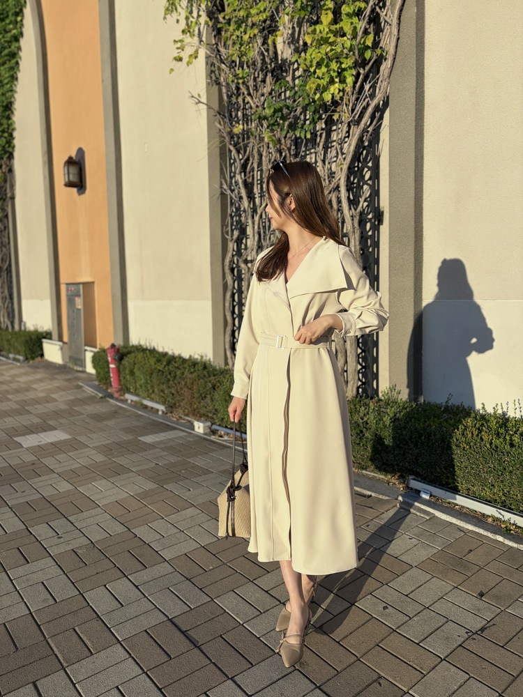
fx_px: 524
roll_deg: +0.6
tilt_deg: -5.5
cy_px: 348
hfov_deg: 53.1
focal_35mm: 26
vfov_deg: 67.3
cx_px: 262
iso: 50
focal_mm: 5.96
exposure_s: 1/2865
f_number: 1.6
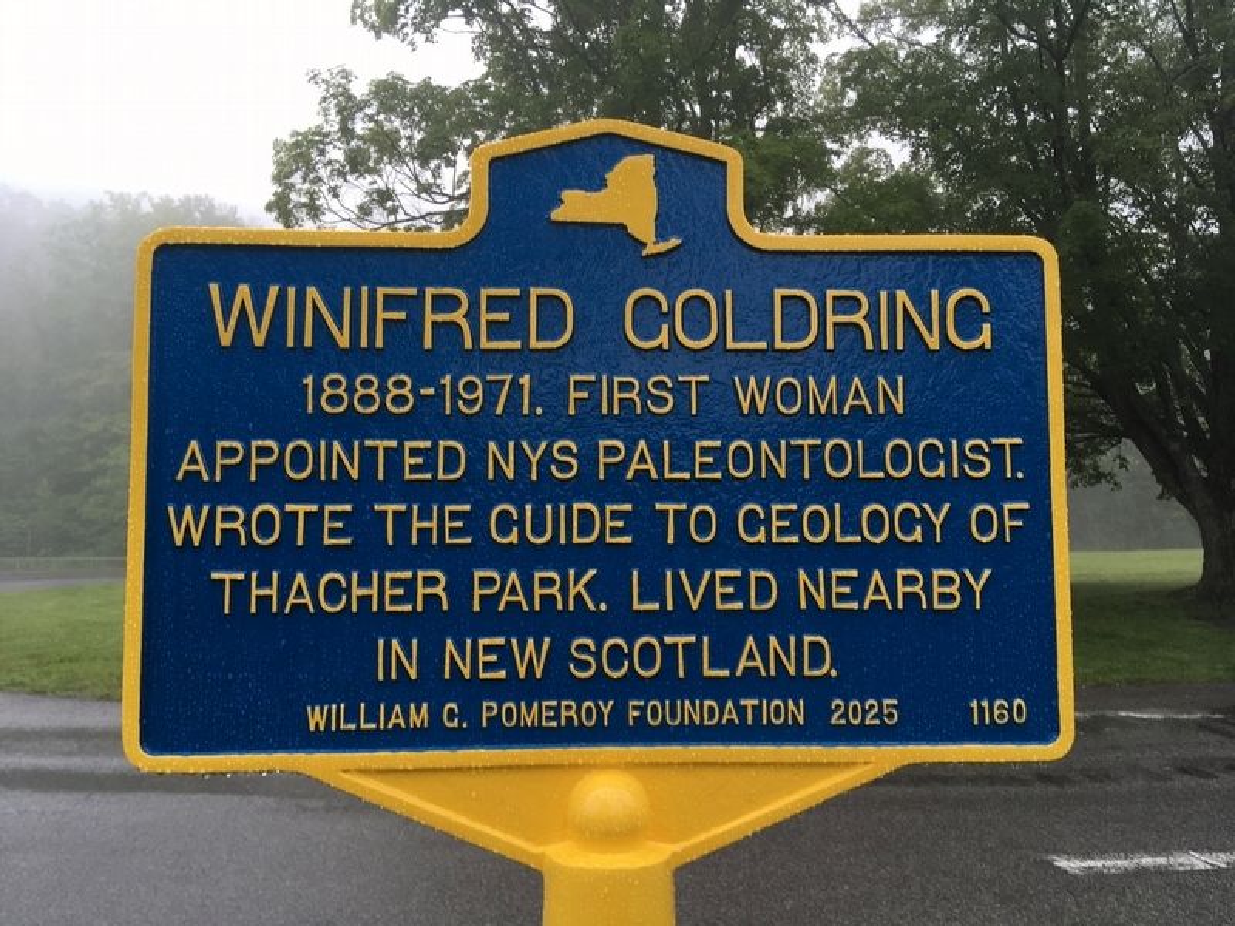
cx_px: 618
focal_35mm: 29
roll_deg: +0.4
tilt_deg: +3.7
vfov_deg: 48.2
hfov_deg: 61.7
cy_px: 463
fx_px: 1035
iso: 32
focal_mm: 4.15
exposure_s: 1/60
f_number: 2.2
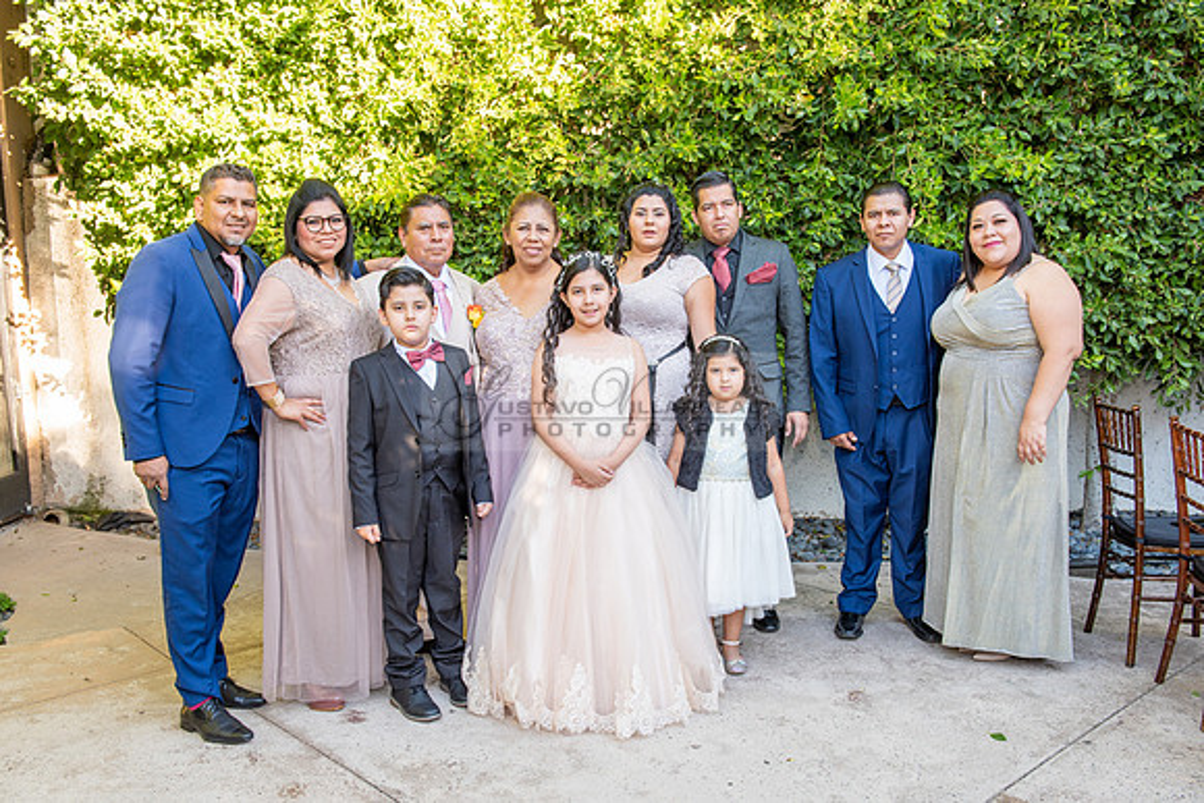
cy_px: 431
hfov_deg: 55.4
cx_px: 600
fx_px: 1146
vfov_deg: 38.6
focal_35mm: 34
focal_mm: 31
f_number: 5
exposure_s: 1/125
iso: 320
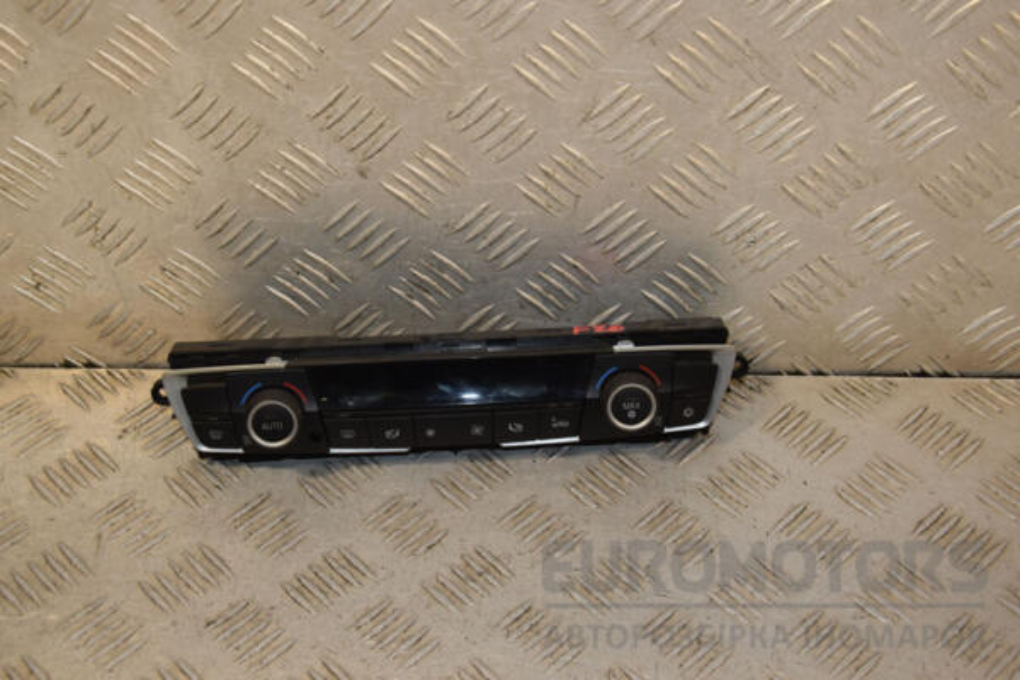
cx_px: 510
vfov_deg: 22.6
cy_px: 340
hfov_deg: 33.4
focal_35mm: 60
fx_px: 1700
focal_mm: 40
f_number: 7.1
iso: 800
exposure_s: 1/200
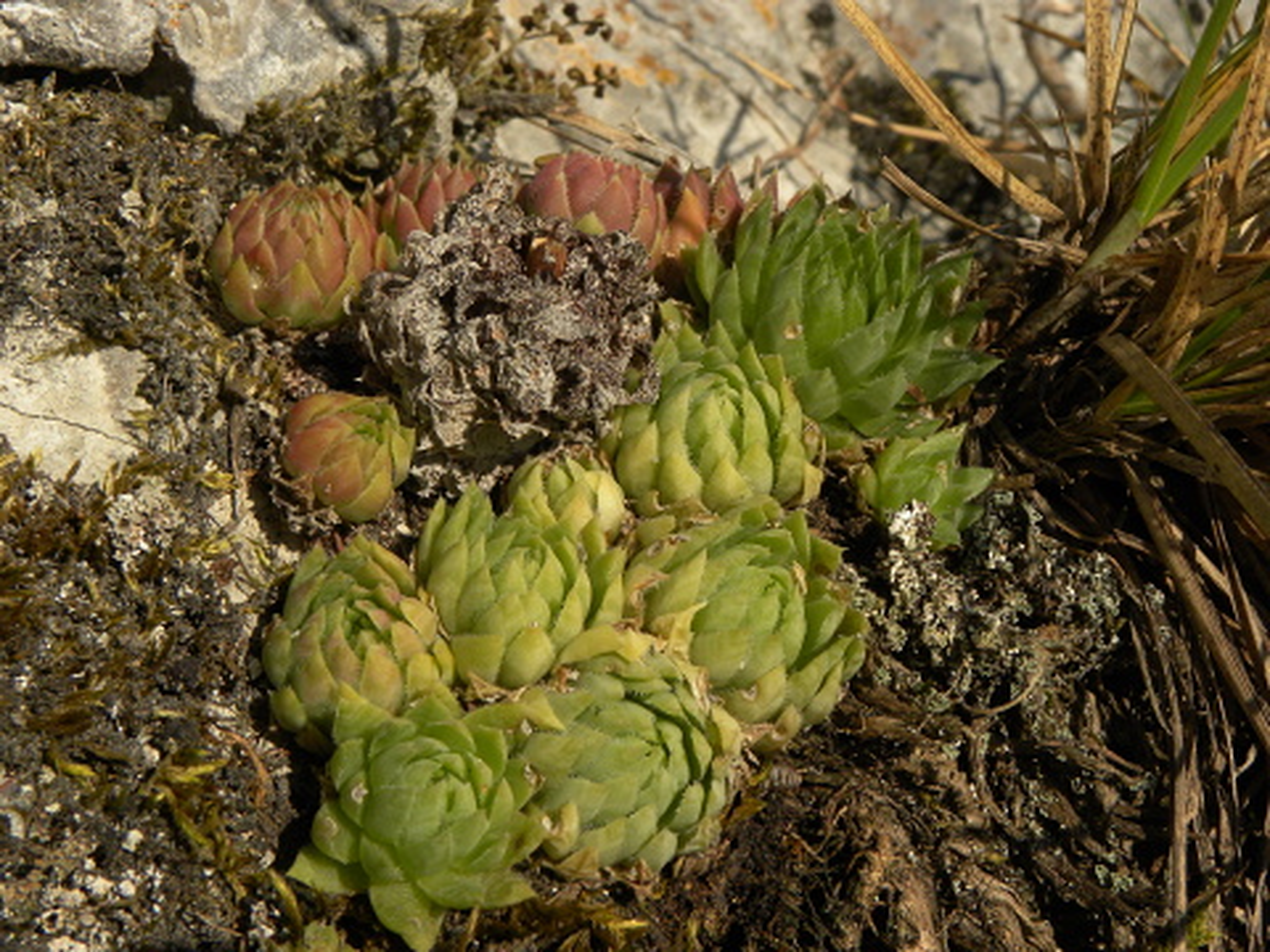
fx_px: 2421
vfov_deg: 22.3
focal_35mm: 66
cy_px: 476
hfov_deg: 29.4
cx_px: 635
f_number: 6.3
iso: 100
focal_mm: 11.8
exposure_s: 1/640
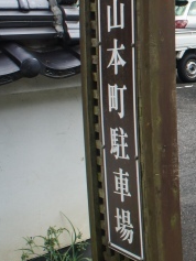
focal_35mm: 69
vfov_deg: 27.9
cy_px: 77
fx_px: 520
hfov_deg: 17.8
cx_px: 335
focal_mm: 18
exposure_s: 1/40
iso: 200
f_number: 8
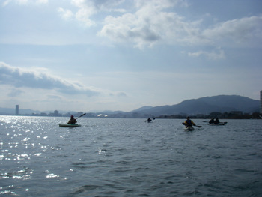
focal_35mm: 38
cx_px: 131
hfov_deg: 48.9
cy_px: 98
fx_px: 288
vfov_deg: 37.8
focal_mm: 6.3
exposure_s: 1/1000
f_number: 6.6
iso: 64
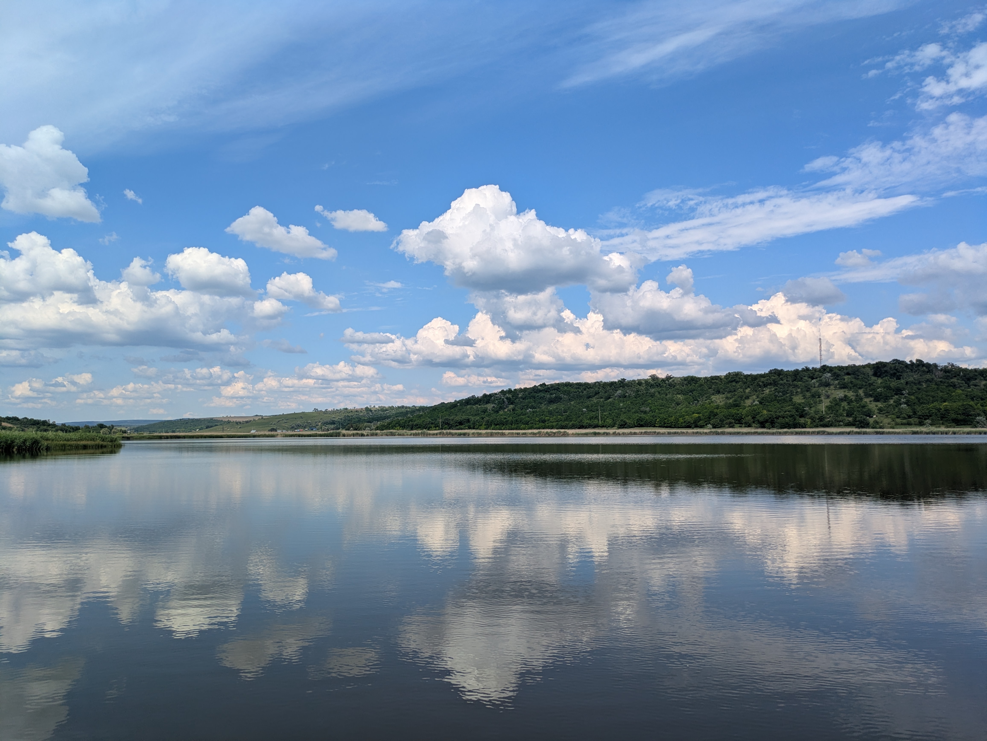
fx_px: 713
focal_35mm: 25
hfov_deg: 69.4
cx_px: 494
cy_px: 370
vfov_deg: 54.9
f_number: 1.89
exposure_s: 1/3226
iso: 50
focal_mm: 5.43
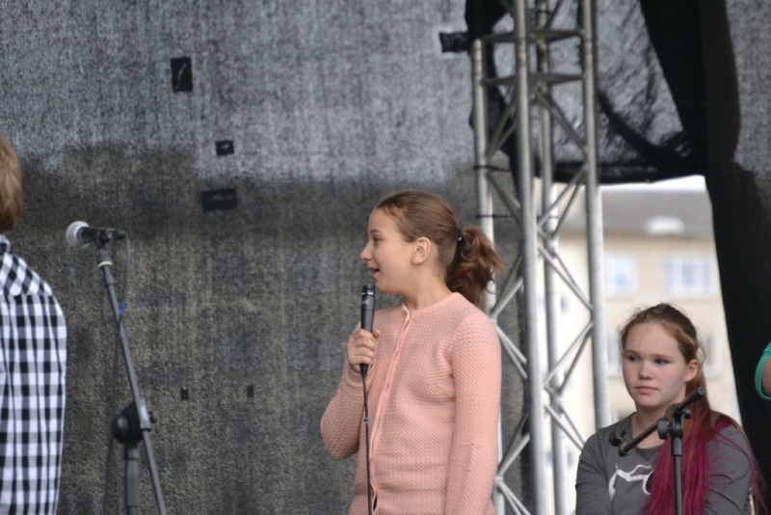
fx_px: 6427
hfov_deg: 6.9
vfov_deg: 4.6
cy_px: 258
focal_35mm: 300
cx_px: 386
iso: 1250
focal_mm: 200
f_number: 5.6
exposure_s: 1/500
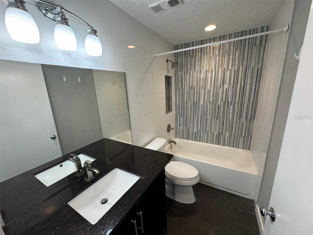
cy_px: 118
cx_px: 156
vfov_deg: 85.7
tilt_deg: -14.0
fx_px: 127
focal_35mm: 14
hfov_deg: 102.1
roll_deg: +2.3
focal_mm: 2.22
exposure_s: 1/120
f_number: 2.2
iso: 160
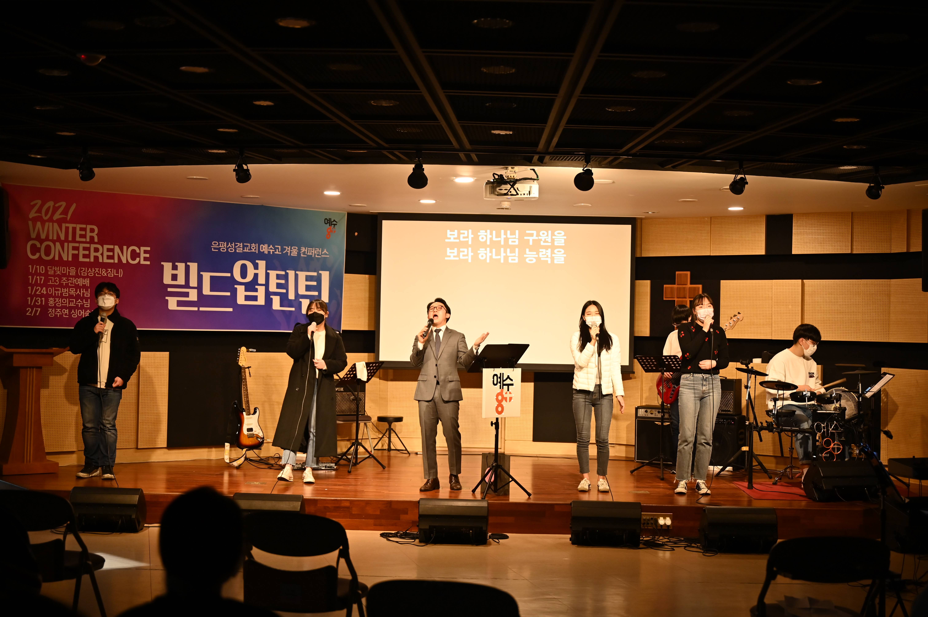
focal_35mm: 49
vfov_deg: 27.5
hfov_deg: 40.4
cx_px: 464
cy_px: 308
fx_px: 1262
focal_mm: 49
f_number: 2.8
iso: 640
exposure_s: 1/100
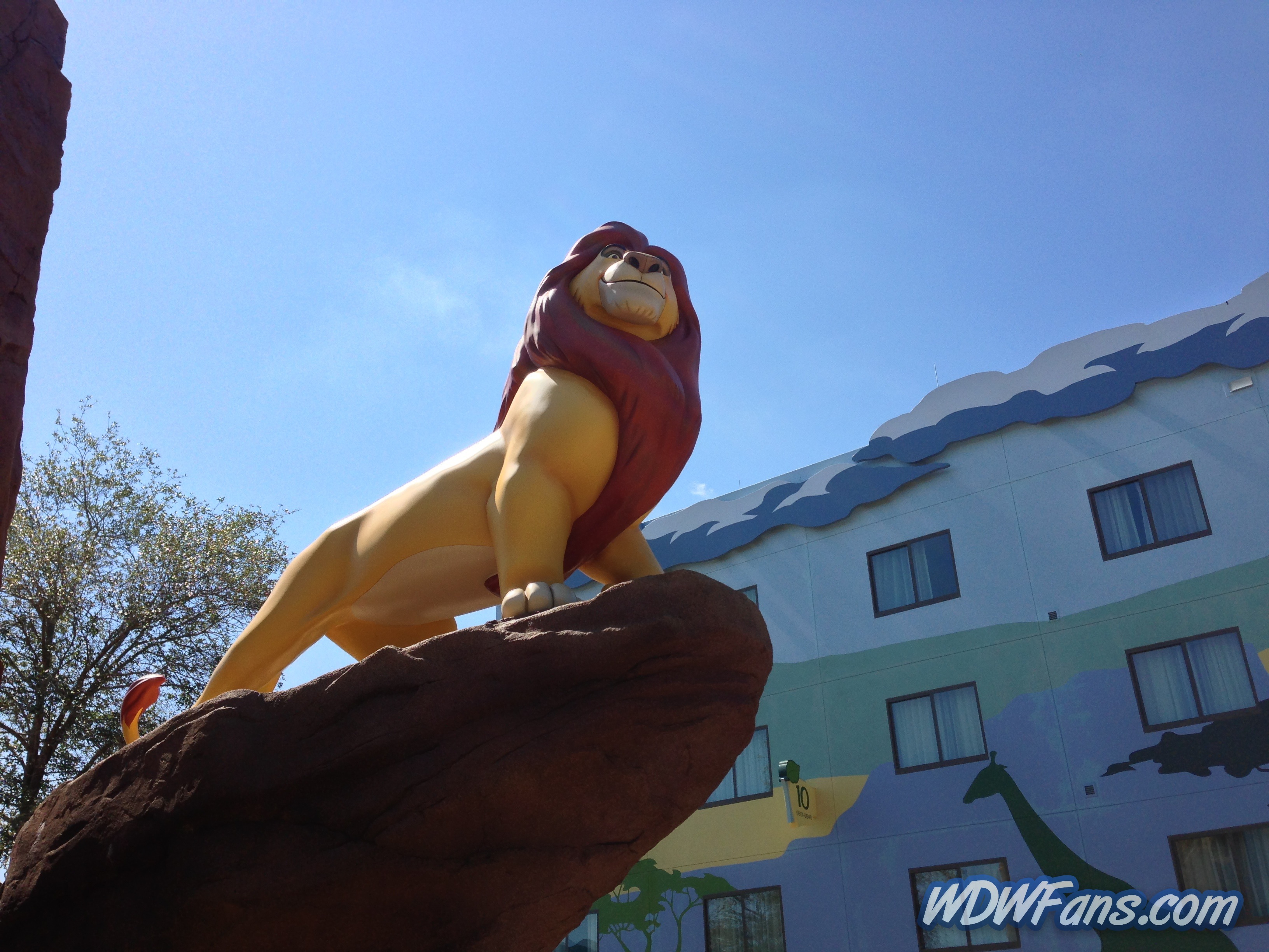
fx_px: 1210
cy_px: 476
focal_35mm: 33
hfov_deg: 55.4
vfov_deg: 42.9
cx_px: 634
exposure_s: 1/1261
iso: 50
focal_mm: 4.13
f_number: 2.4
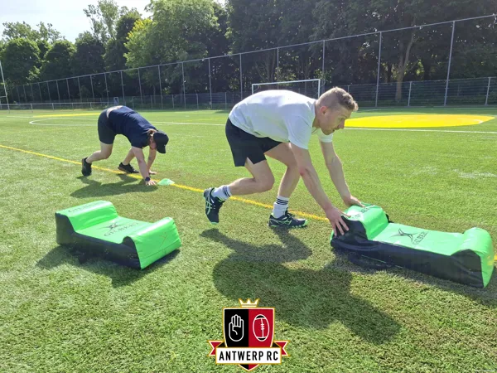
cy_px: 186
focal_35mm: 23
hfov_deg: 73.9
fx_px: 330
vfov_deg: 58.9
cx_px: 248
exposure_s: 1/1406
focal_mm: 5.54
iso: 50
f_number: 1.8
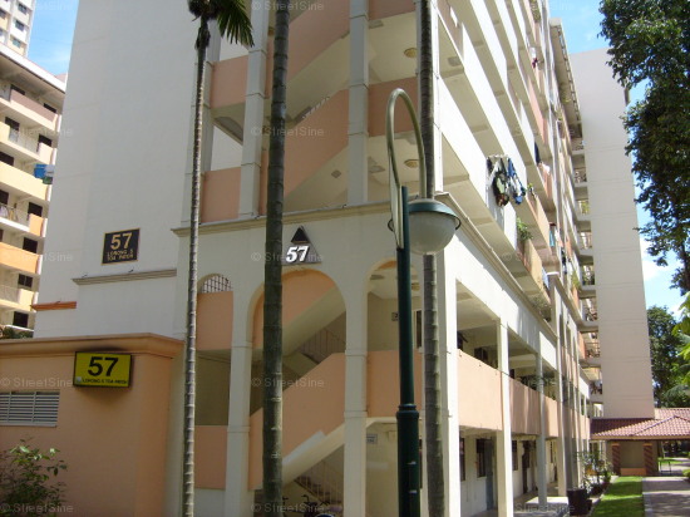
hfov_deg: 52.6
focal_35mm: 35
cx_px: 345
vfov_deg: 40.7
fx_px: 697
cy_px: 258
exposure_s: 1/180
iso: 80
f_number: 7.1
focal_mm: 5.8
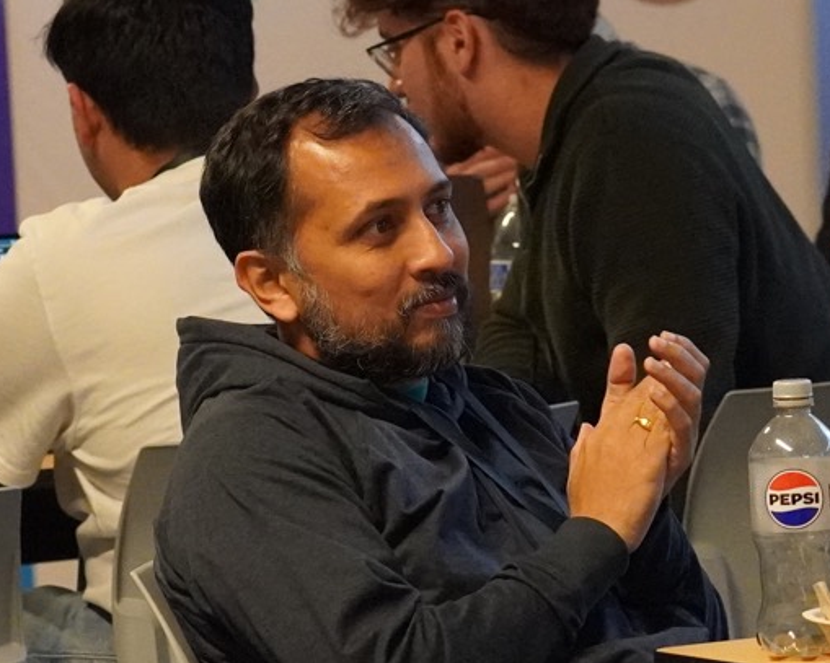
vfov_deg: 4.1
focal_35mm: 374
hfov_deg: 5.2
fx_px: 9177
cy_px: 313
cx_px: 388
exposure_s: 1/160
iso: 6400
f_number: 4
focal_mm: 75
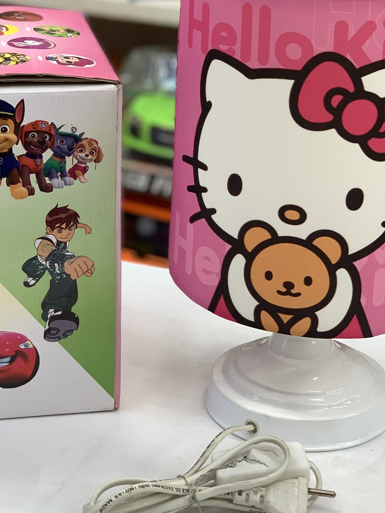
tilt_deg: -16.9
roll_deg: -0.8
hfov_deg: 14.6
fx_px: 1498
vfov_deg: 19.3
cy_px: 129
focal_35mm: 101
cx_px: 166
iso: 50
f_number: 2.4
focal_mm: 6
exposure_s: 1/100
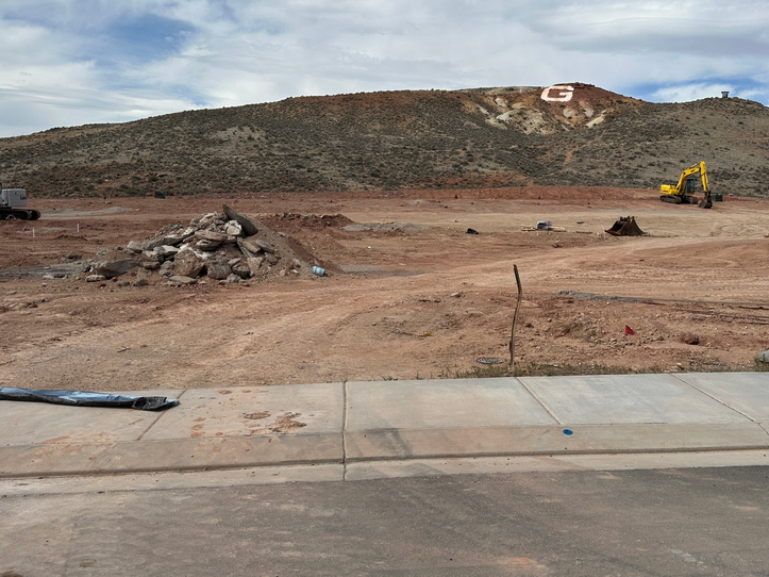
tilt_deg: -3.4
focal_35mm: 34
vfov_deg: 41.8
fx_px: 755
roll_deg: -3.3
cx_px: 412
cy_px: 269
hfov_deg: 53.9
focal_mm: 6.86
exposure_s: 1/7576
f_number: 1.78
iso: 80
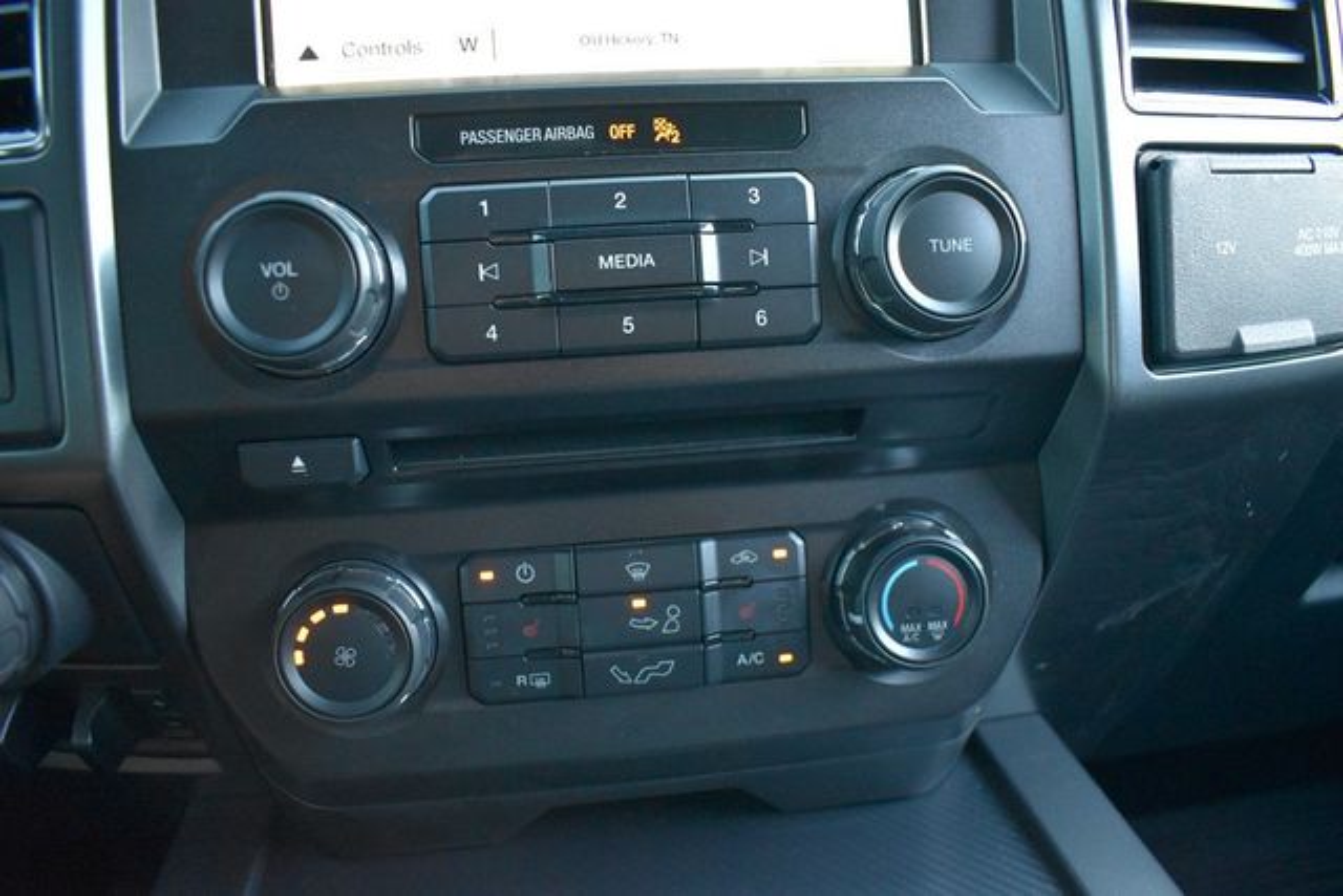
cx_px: 672
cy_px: 448
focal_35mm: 27
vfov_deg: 48.0
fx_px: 1007
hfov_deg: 67.4
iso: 4000
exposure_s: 1/125
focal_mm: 18
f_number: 3.5
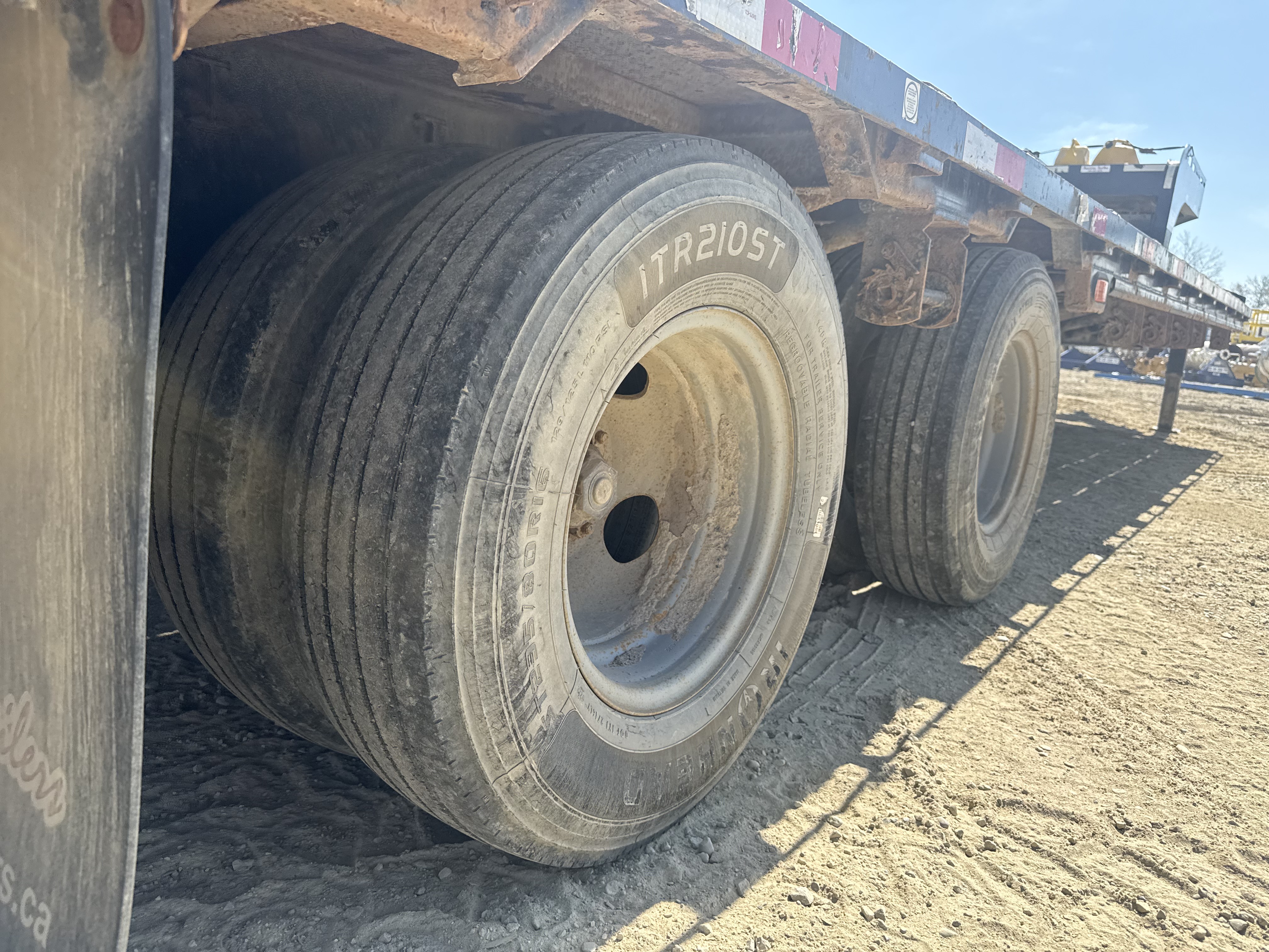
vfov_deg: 56.8
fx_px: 880
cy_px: 476
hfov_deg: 71.6
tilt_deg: -10.3
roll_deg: -4.5
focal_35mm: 24
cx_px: 634
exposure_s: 1/3021
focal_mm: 6.76
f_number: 1.78
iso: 100
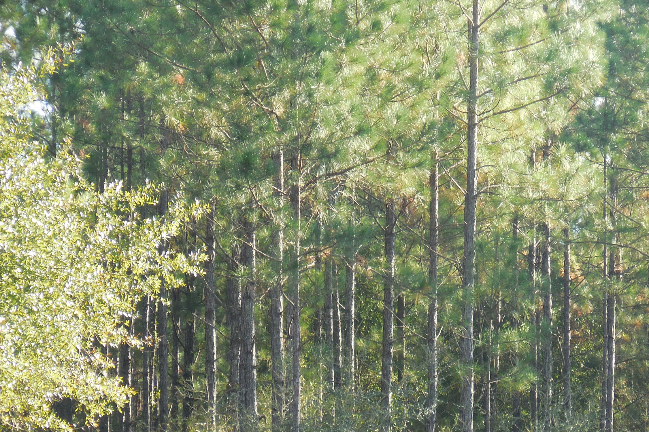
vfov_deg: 4.4
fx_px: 5570
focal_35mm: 309
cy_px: 300
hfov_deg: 6.7
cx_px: 392
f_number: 5.8
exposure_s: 1/60
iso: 125
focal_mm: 40.2
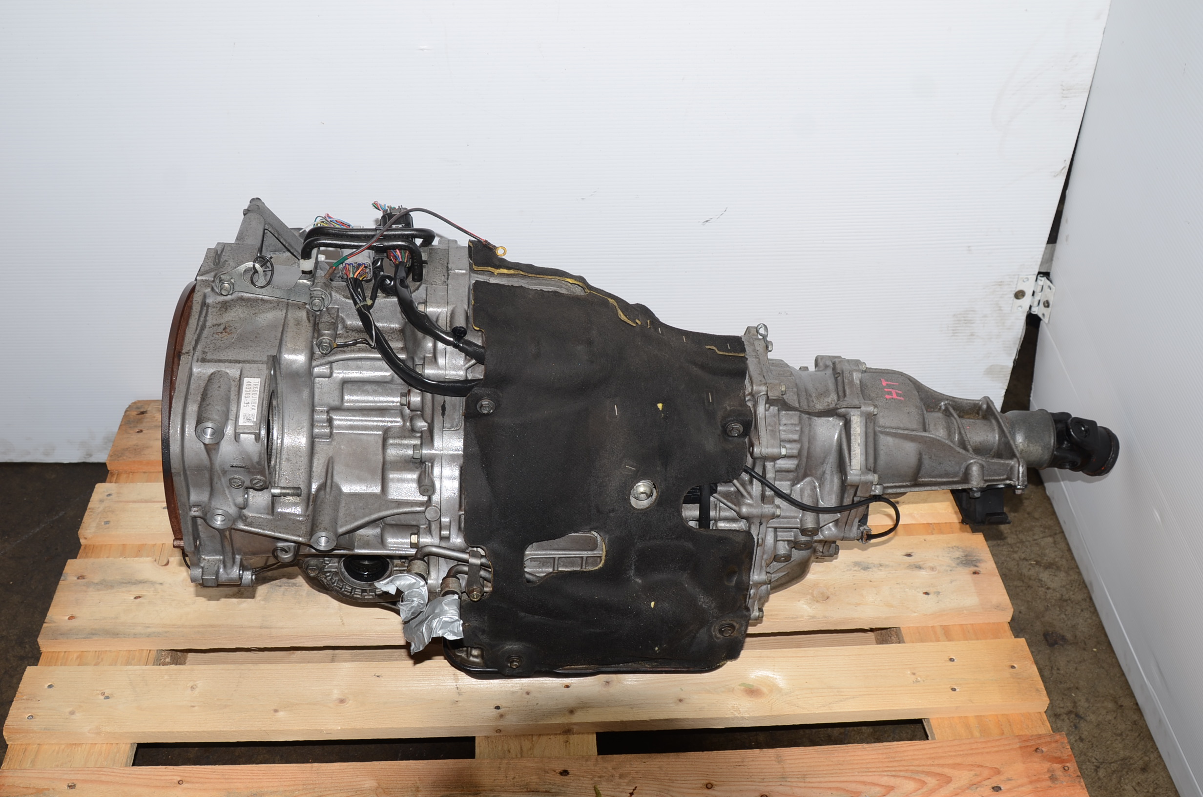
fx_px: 1201
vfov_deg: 36.7
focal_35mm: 36
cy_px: 398
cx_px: 602
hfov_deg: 53.2
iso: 100
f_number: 6.3
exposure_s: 1/40
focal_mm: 24
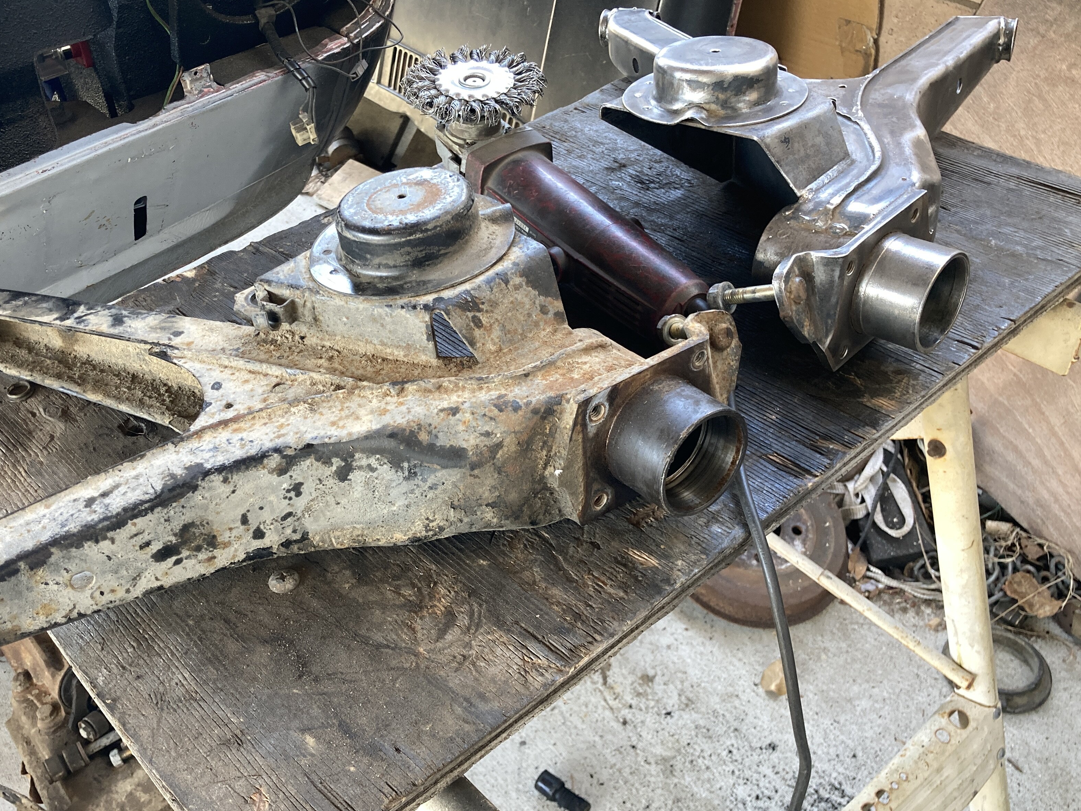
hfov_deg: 51.1
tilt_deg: -40.8
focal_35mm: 36
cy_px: 393
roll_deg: +3.7
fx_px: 1124
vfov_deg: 39.7
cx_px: 446
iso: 80
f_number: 1.8
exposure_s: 1/84
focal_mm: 3.99
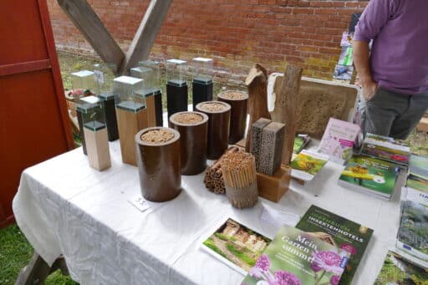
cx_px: 214
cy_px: 142
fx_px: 297
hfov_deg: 71.5
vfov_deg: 51.3
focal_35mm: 25
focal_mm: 9.12
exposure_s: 1/640
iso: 125
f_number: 3.5
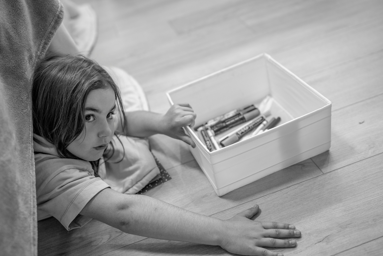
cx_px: 178
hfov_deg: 49.5
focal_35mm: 39
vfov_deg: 34.2
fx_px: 415
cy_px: 135
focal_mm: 35
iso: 1250
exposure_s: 1/160
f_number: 2
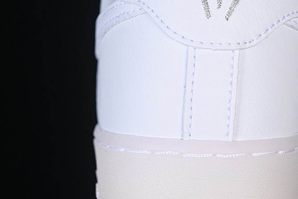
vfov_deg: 11.7
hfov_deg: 17.4
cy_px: 79
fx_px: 969
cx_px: 207
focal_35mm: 117
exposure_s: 1/100
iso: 160
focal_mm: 50
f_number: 7.1
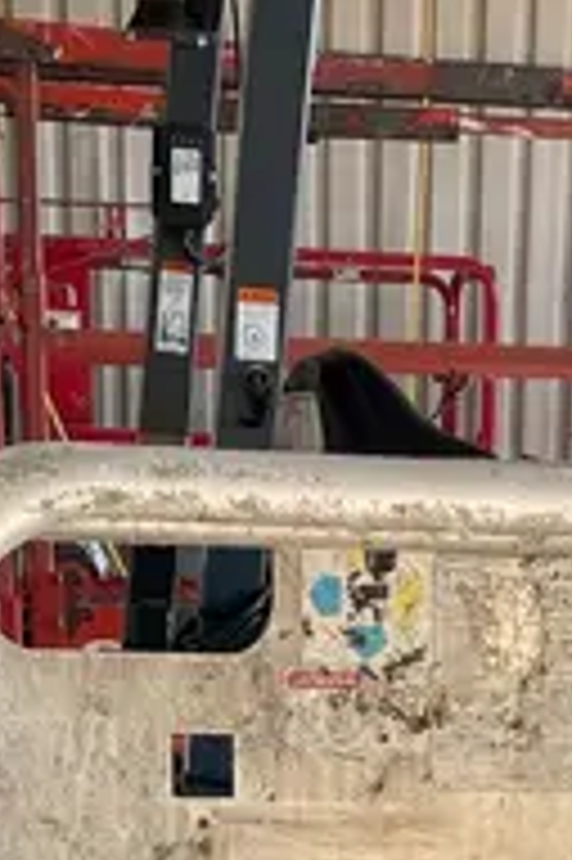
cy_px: 1430
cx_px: 468
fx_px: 2483
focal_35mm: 104
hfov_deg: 13.1
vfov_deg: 17.0
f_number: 1.6
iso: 50
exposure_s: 1/460
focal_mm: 4.2
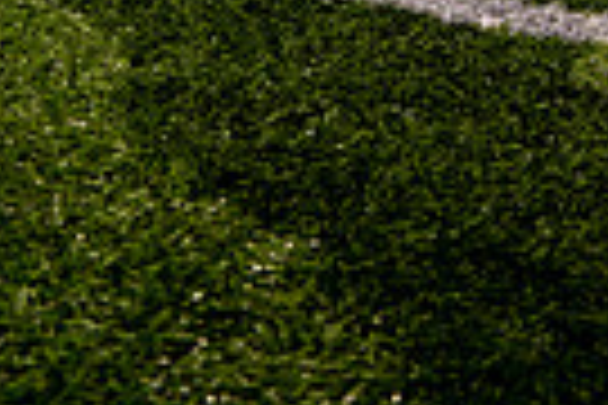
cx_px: 527
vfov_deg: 13.4
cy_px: -518
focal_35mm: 80
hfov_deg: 24.7
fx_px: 1351
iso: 100
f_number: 4.5
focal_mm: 24
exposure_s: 1/800
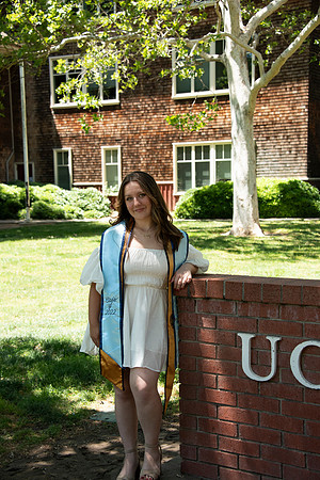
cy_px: 240
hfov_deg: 23.4
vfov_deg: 34.5
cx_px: 160
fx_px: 773
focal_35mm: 58
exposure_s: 1/500
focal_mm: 58
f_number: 5.6
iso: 640
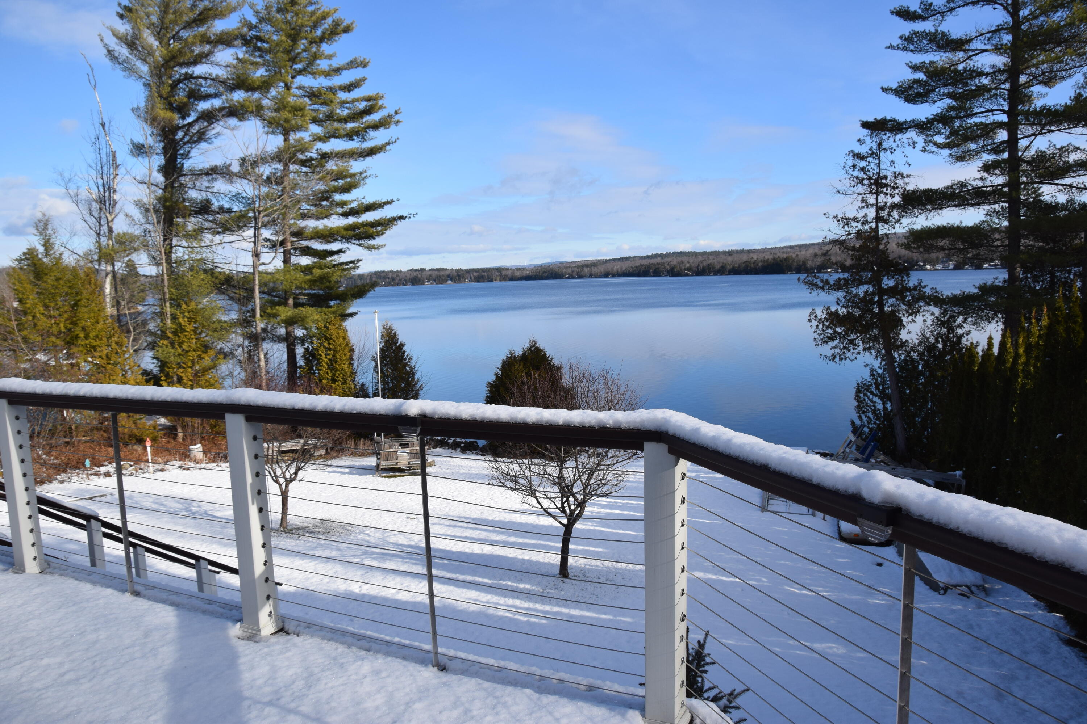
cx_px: 544
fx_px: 815
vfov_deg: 47.9
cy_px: 362
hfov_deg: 67.4
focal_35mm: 27
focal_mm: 18
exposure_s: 1/400
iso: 200
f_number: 10
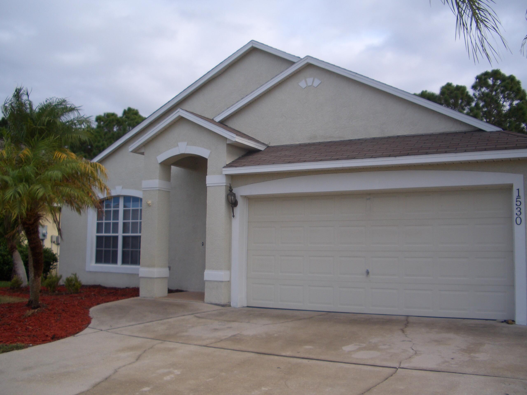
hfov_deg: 52.6
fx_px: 533
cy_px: 198
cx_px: 264
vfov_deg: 40.7
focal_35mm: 35
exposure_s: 1/800
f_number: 2.6
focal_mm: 5.8
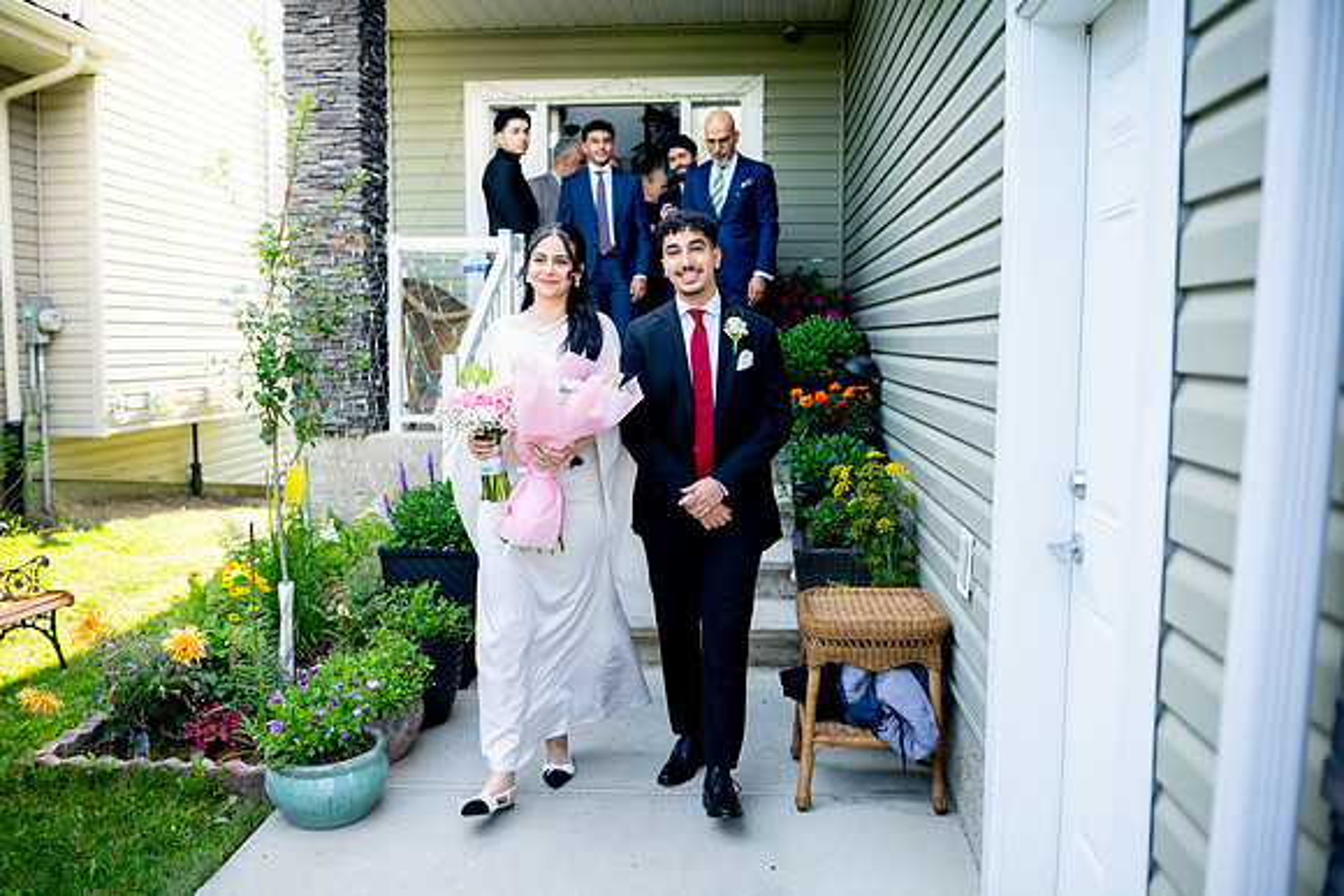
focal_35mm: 28
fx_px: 1046
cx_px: 672
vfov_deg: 46.4
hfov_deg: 65.5
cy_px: 448
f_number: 2
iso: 200
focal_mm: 28
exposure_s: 1/400
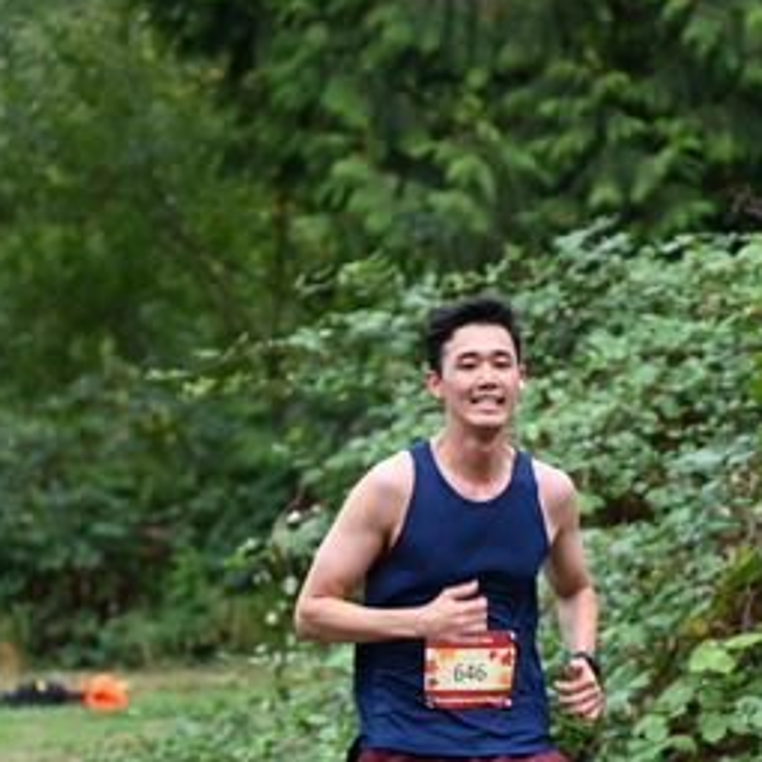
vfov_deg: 4.8
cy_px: 521
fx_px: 9115
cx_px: 424
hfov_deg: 4.8
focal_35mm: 366
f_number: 6.3
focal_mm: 200
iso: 450
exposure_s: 1/250
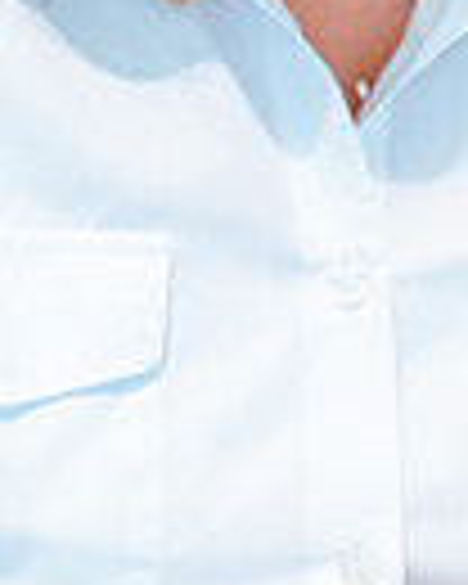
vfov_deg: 11.0
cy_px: -256
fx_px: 2926
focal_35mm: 169
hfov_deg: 9.1
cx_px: 387
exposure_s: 1/125
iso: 1600
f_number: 4
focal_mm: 35
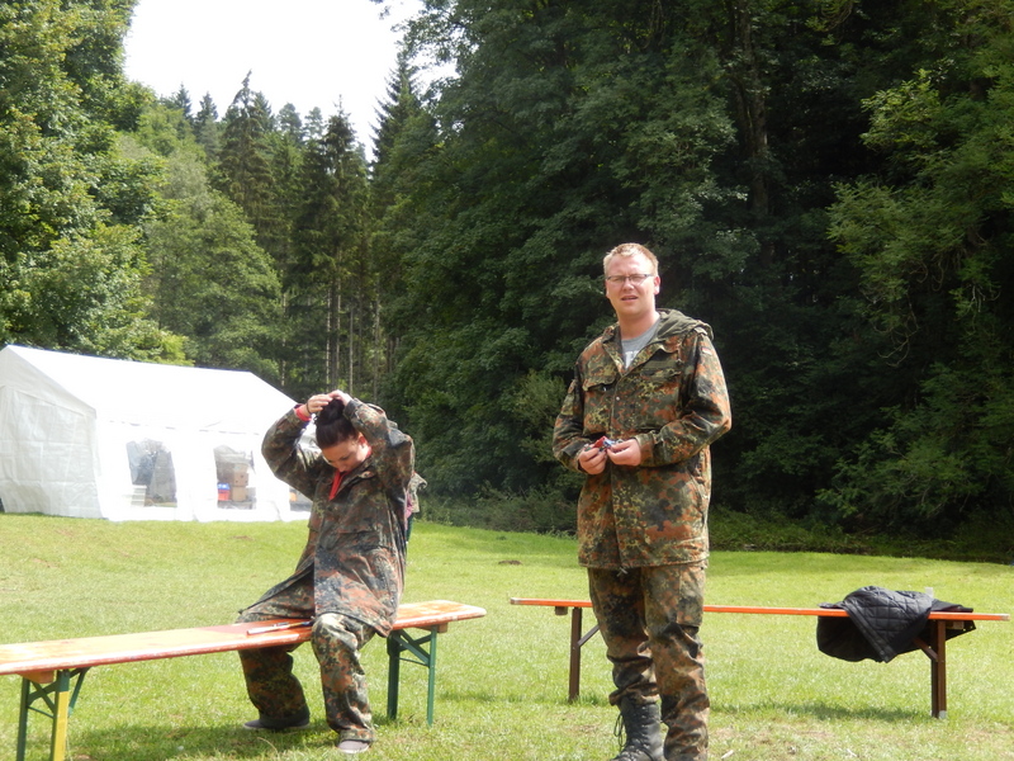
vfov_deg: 28.6
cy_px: 380
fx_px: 1494
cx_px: 507
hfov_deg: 37.5
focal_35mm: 51
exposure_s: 1/320
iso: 125
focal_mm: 9.2
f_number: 4.5
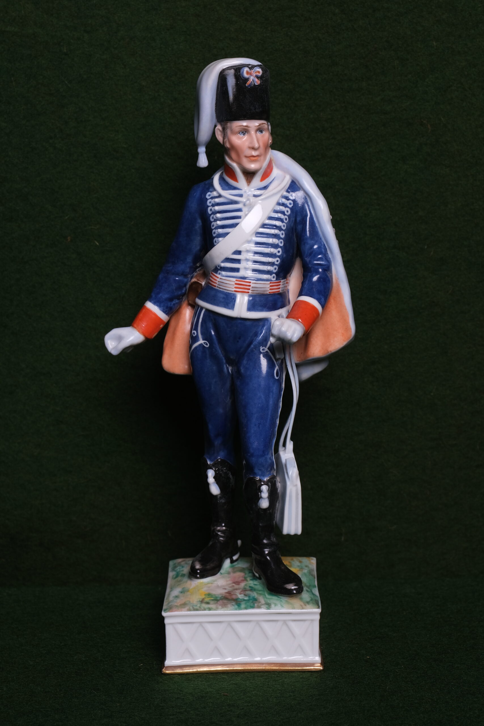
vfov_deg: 24.5
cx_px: 242
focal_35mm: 83
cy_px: 363
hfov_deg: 16.5
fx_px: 1673
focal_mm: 55
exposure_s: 1/100
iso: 400
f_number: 11
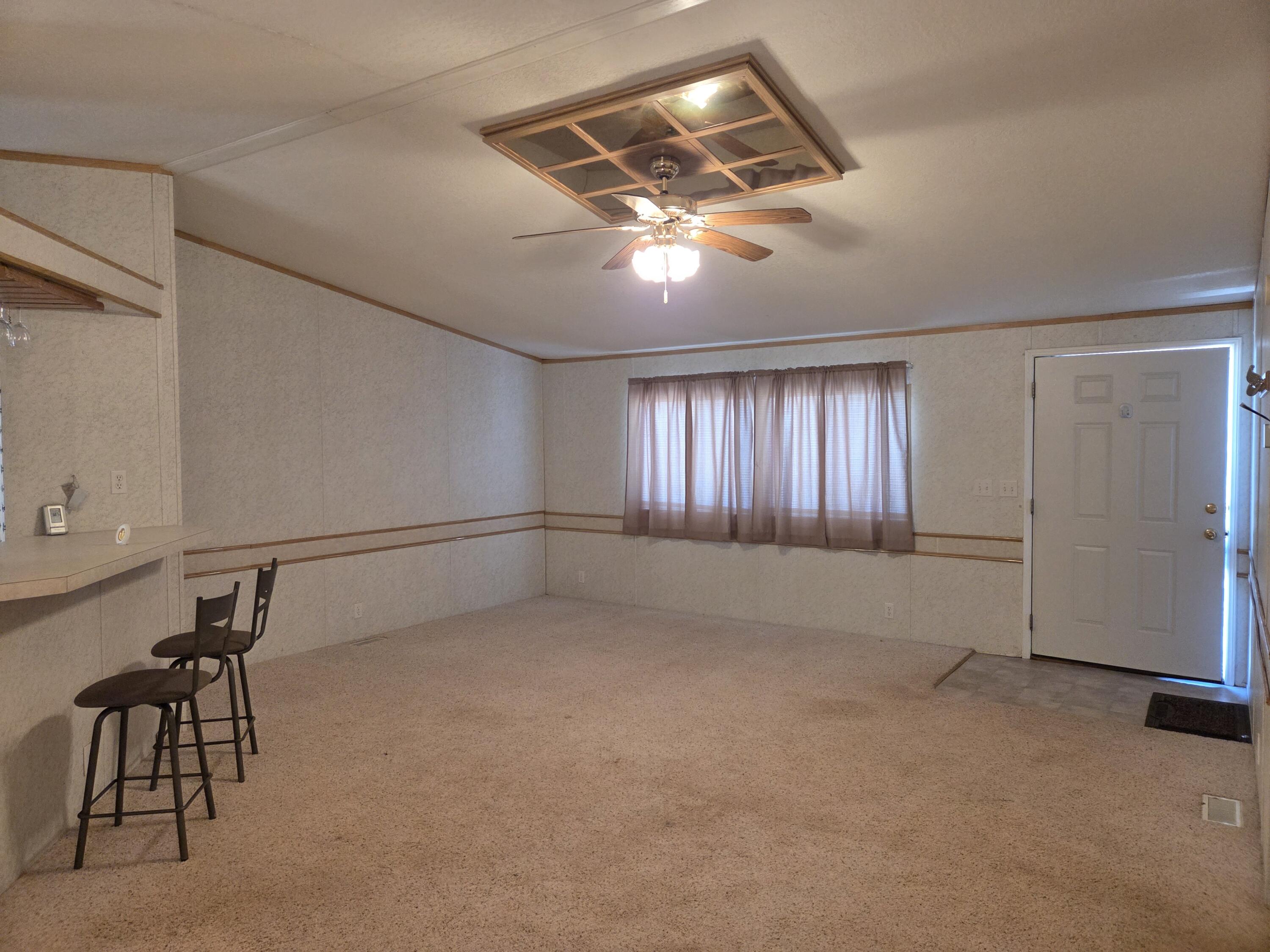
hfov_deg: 73.9
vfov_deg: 58.9
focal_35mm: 23
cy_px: 476
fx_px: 844
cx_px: 635
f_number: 1.8
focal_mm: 5.4
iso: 400
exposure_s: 1/120
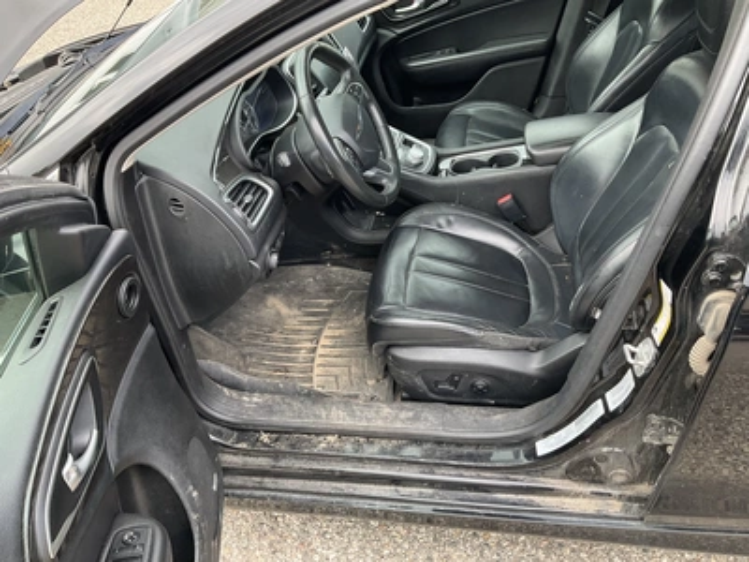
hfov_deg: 61.7
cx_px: 374
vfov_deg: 48.2
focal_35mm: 29
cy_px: 281
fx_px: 627
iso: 32
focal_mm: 3
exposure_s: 1/122
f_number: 1.8
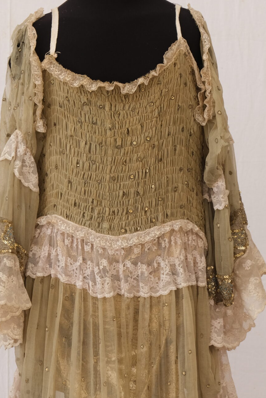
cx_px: 142
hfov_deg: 8.4
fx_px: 1818
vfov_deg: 12.5
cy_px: 318
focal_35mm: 164
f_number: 7.1
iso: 320
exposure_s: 1/125
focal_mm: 55
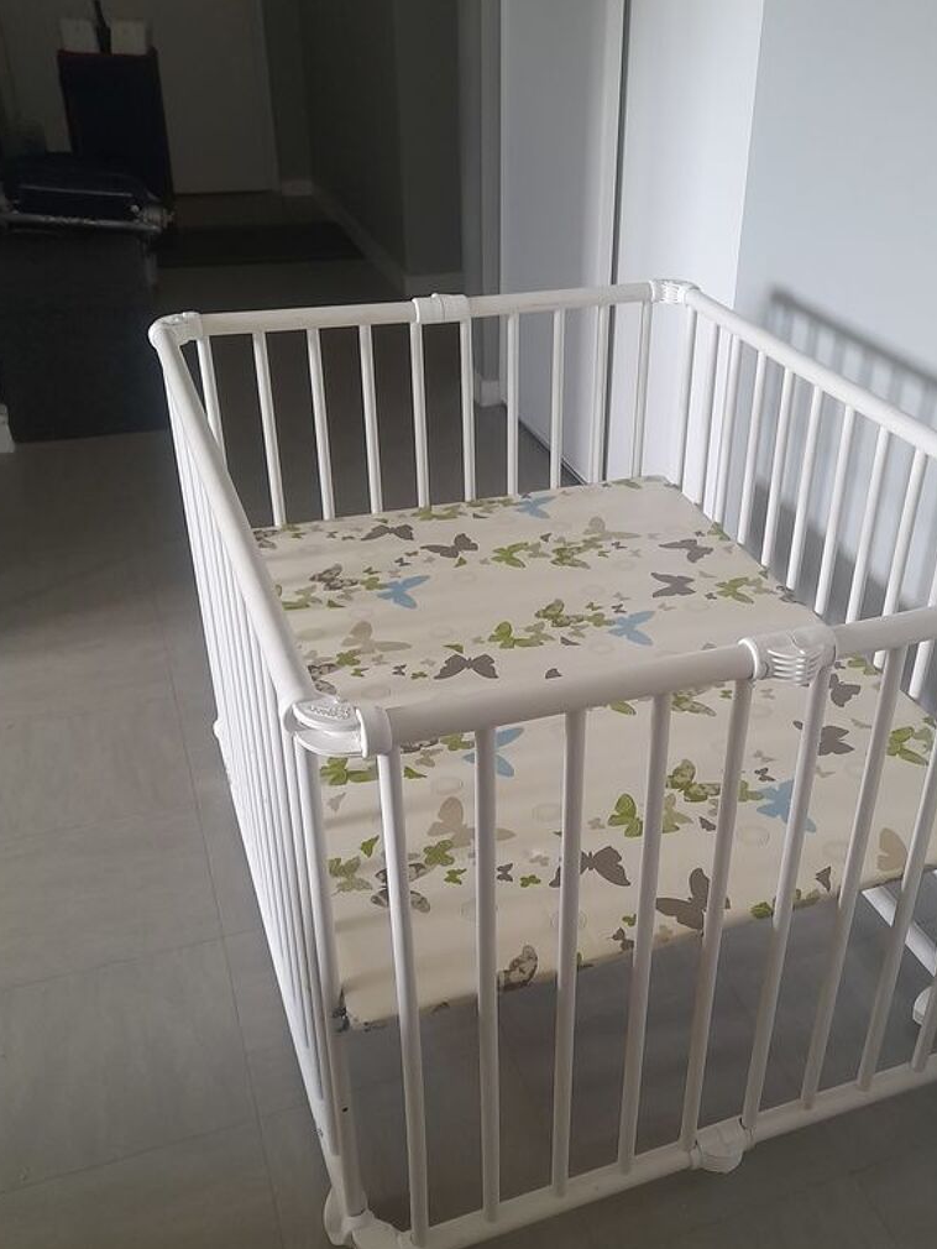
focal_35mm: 33
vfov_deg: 55.3
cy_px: 644
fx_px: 1191
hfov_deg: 42.6
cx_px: 583
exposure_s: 1/50
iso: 250
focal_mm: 4.6
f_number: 2
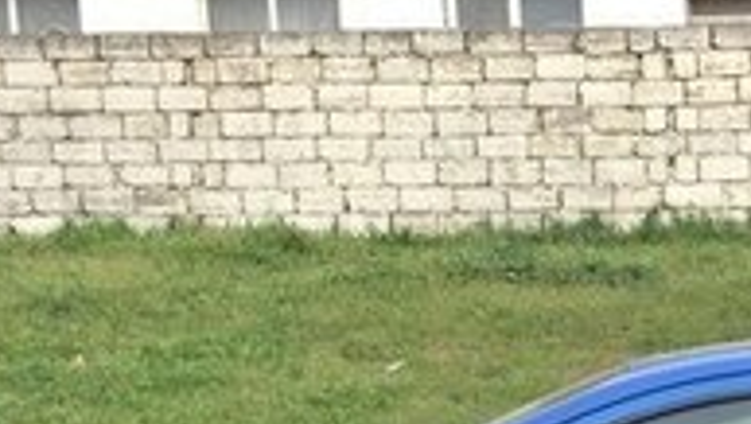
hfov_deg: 18.9
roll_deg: +2.1
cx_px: 856
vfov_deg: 10.6
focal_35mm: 108
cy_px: 745
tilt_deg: -7.3
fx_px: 2153
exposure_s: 1/100
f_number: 2.2
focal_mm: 4.15
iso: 32
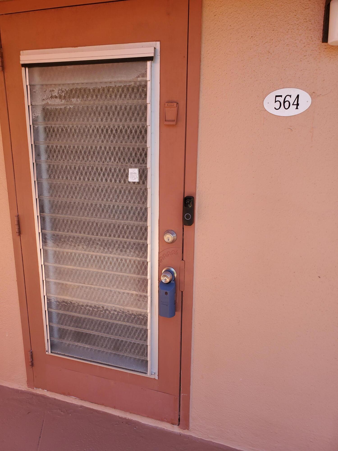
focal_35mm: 26
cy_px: 226
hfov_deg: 53.1
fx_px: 338
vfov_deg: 67.3
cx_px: 169
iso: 50
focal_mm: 4.3
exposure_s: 1/231
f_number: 2.4
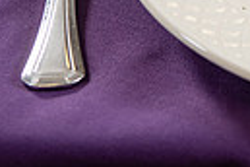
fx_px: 1812
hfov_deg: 7.7
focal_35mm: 261
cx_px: 401
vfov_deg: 5.2
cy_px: -152
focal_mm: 58
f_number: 4
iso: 400
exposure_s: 1/160
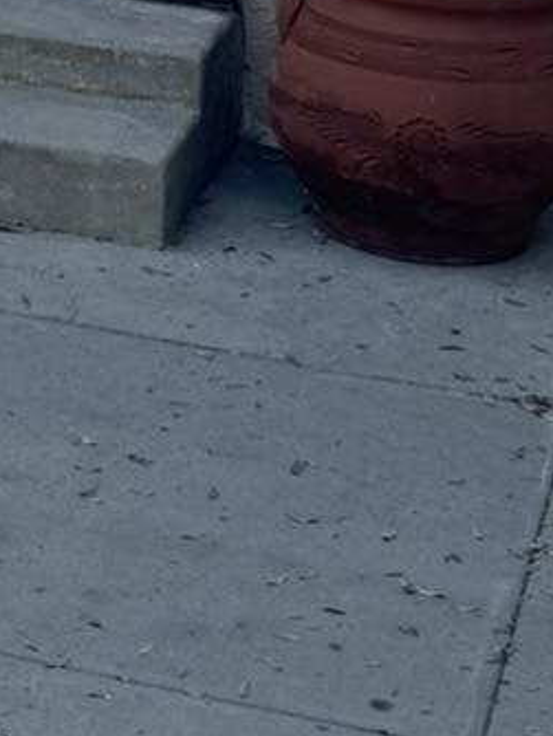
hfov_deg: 9.5
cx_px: -535
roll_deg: -1.9
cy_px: -421
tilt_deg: -8.5
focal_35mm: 147
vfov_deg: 12.6
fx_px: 3127
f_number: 1.78
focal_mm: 6.76
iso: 80
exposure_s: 1/1026
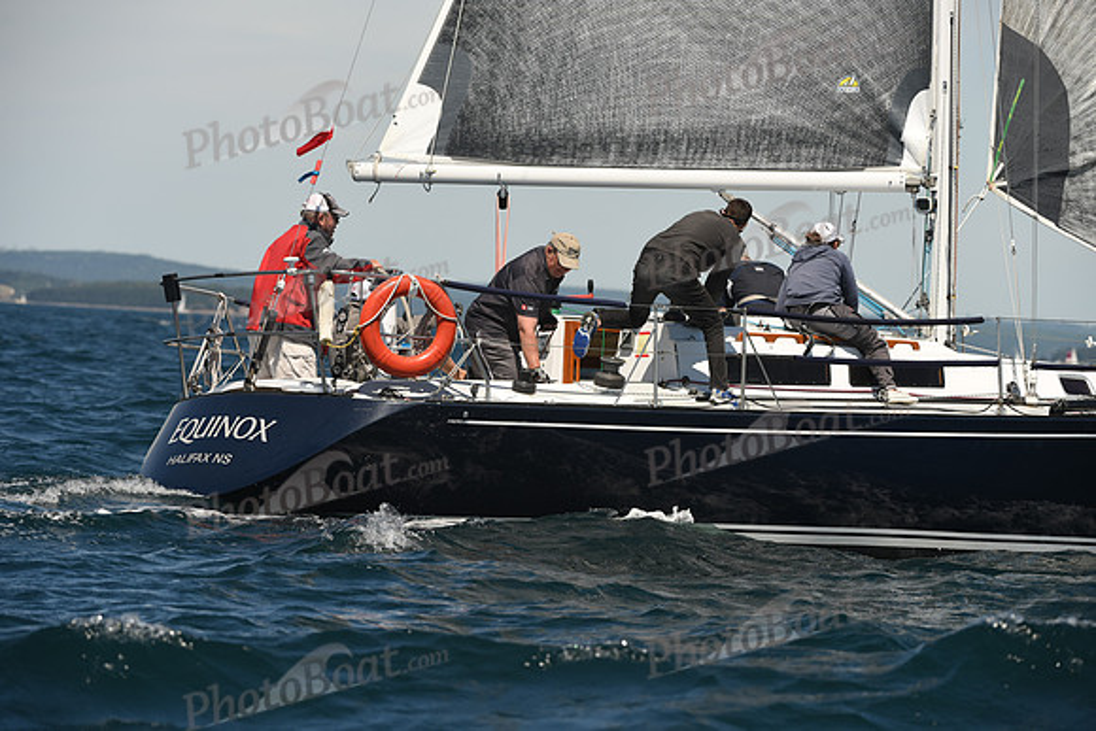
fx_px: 7308
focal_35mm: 240
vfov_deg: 5.7
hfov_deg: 8.6
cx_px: 548
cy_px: 366
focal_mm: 240
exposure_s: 1/1000
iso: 250
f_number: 6.3
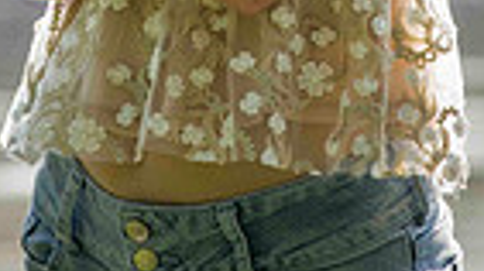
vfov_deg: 2.5
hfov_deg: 4.5
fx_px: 6206
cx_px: 220
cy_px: -439
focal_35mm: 484
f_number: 7.1
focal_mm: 145
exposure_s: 1/320
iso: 400
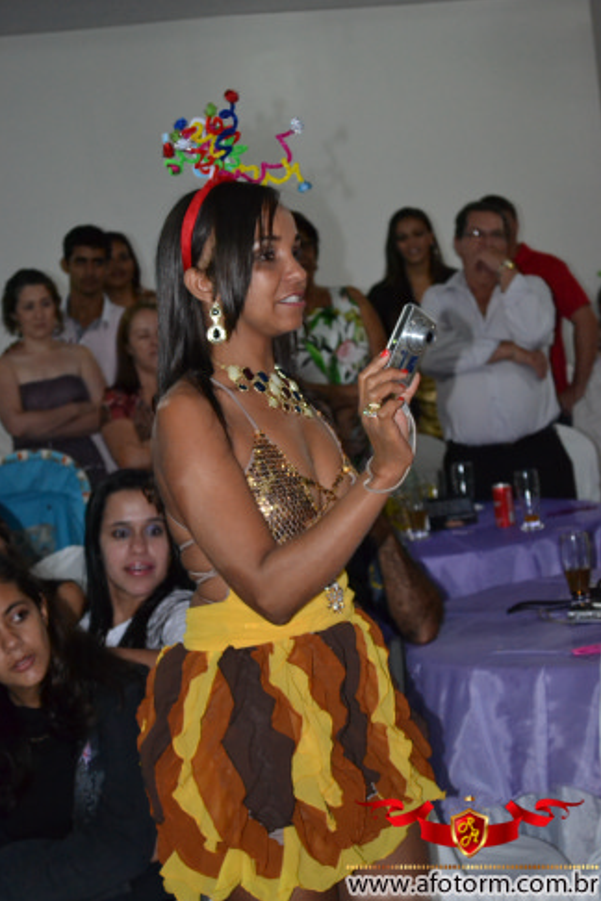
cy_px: 460
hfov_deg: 18.4
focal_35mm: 74
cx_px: 301
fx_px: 1853
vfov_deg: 27.3
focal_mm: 48
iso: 3200
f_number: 5.3
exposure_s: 1/60
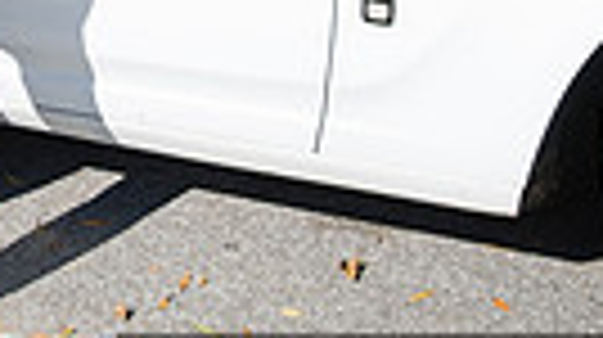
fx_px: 1741
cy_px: -255
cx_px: -382
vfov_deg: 10.5
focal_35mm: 109
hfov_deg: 17.1
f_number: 2.8
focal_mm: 16
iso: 200
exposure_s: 1/2000
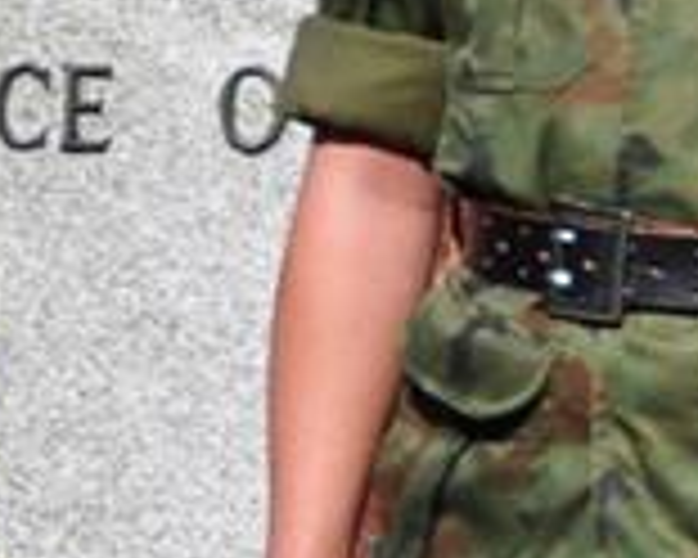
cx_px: -986
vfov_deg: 1.4
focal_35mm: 1111
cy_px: 297
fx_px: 22949
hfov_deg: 1.7
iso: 400
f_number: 8
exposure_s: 1/1000
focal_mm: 95
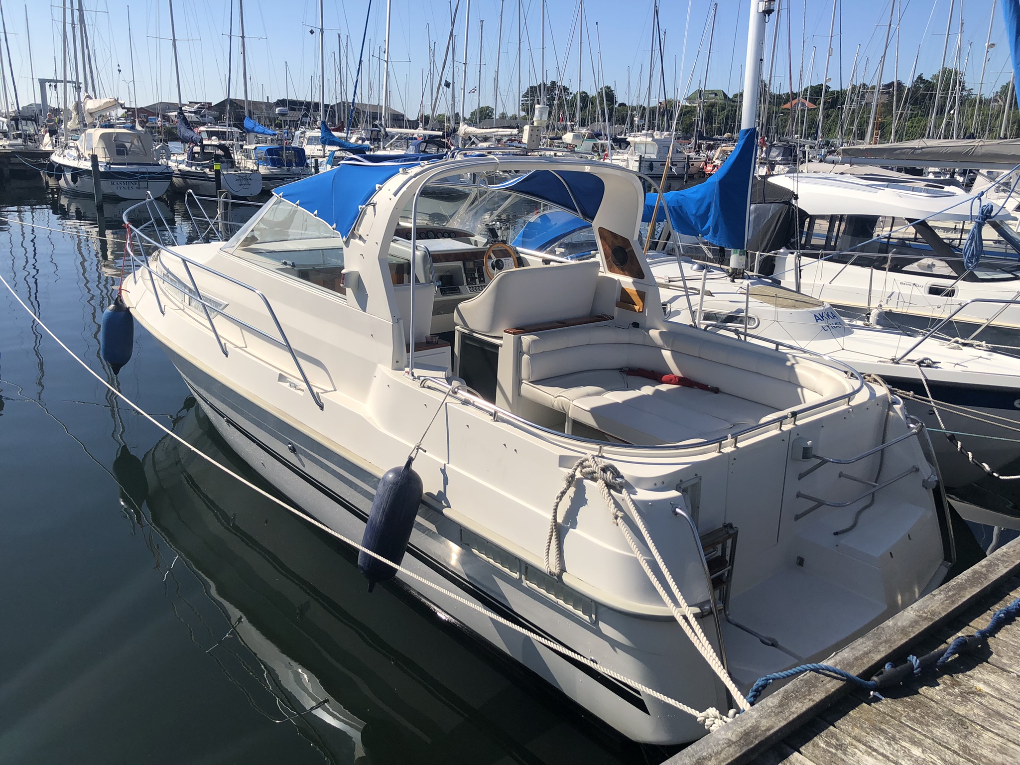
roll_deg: -2.0
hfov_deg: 63.4
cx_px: 510
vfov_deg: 49.7
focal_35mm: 28
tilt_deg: -15.8
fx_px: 825
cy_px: 382
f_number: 1.8
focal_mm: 4
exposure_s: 1/3205
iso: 20
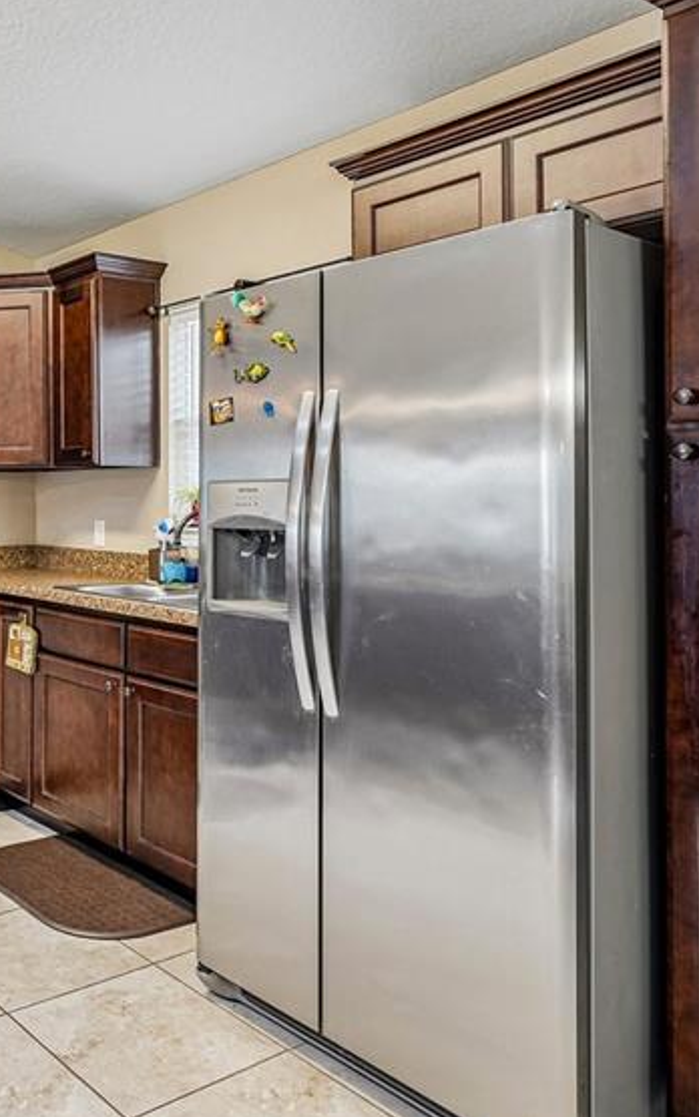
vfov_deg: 62.6
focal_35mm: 30
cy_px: 480
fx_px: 913
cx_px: 8
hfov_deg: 37.6
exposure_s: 1/3.33
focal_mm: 16
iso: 400
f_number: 8
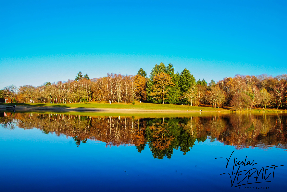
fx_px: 216
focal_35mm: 27
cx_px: 144
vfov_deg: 48.1
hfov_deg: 67.3
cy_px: 96
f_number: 9
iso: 200
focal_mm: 18
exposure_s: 1/160
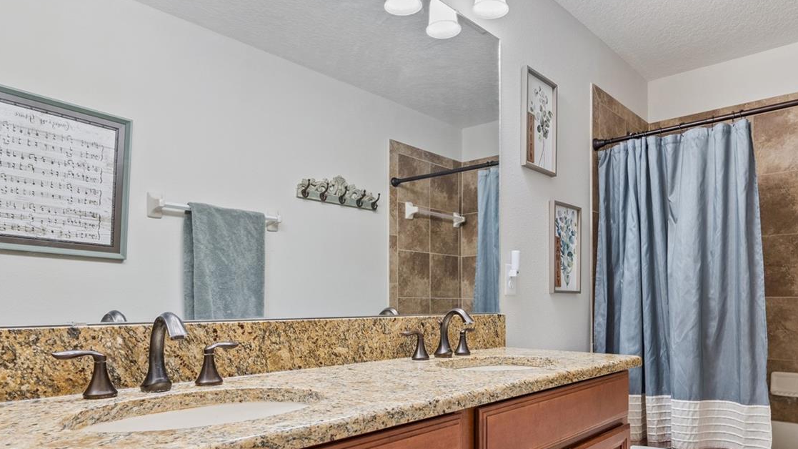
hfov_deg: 75.9
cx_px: 452
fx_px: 508
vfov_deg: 46.8
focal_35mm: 24
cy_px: 303
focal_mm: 16
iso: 800
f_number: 9
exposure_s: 1/15
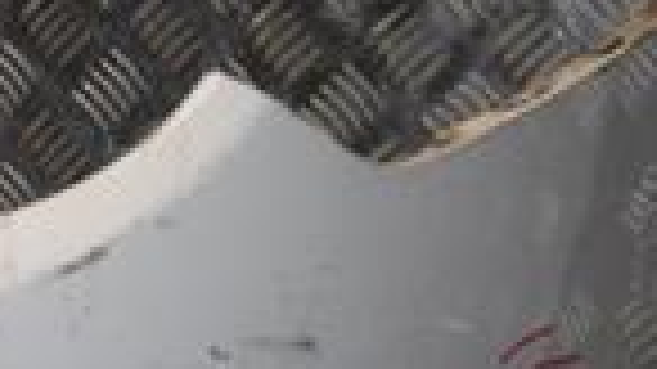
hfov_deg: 14.9
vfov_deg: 8.8
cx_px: -288
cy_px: 522
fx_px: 2354
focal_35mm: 135
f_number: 10
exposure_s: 1/200
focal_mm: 21
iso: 800
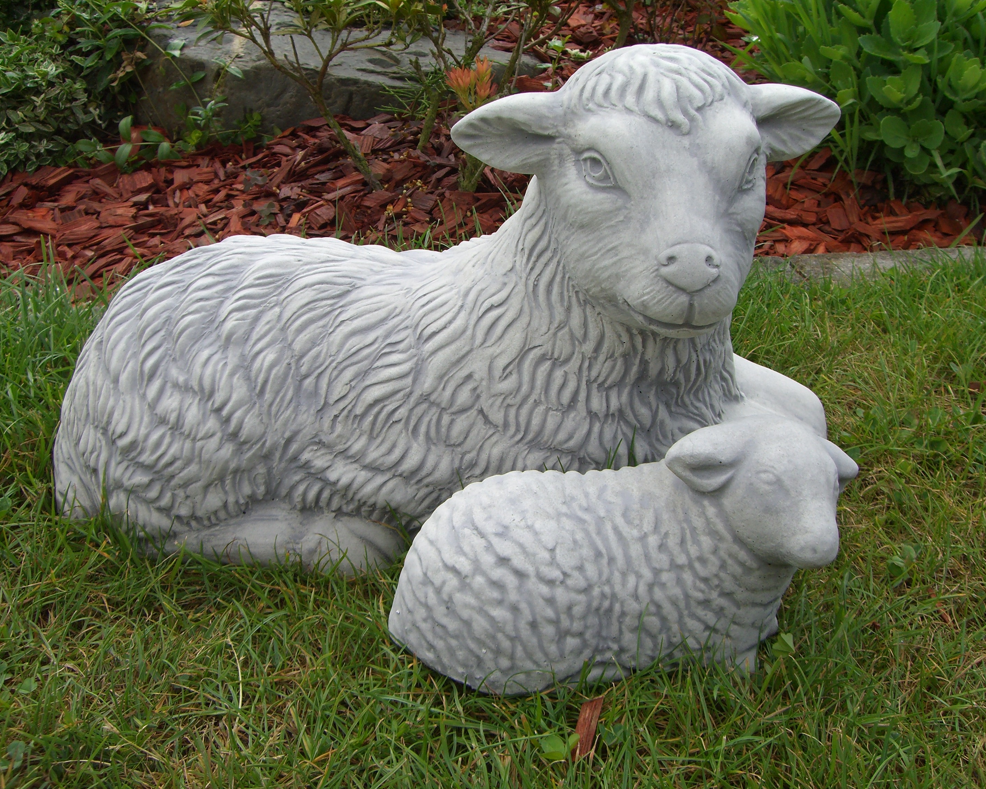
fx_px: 1167
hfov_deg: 45.8
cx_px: 517
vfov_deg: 37.3
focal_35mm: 40
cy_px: 398
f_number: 4.3
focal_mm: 6.2
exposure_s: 1/400
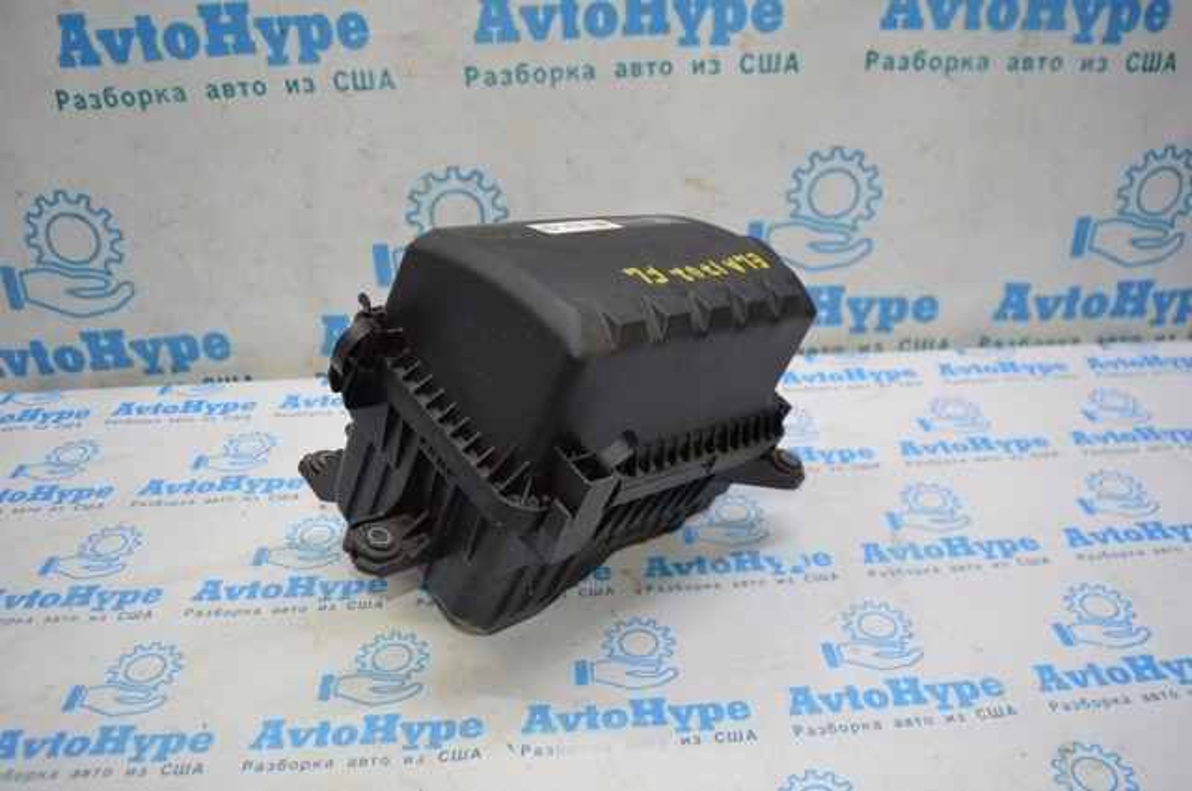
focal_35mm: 27
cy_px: 396
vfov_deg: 47.8
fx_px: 893
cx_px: 596
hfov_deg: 67.4
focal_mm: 18
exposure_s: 1/100
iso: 400
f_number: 4
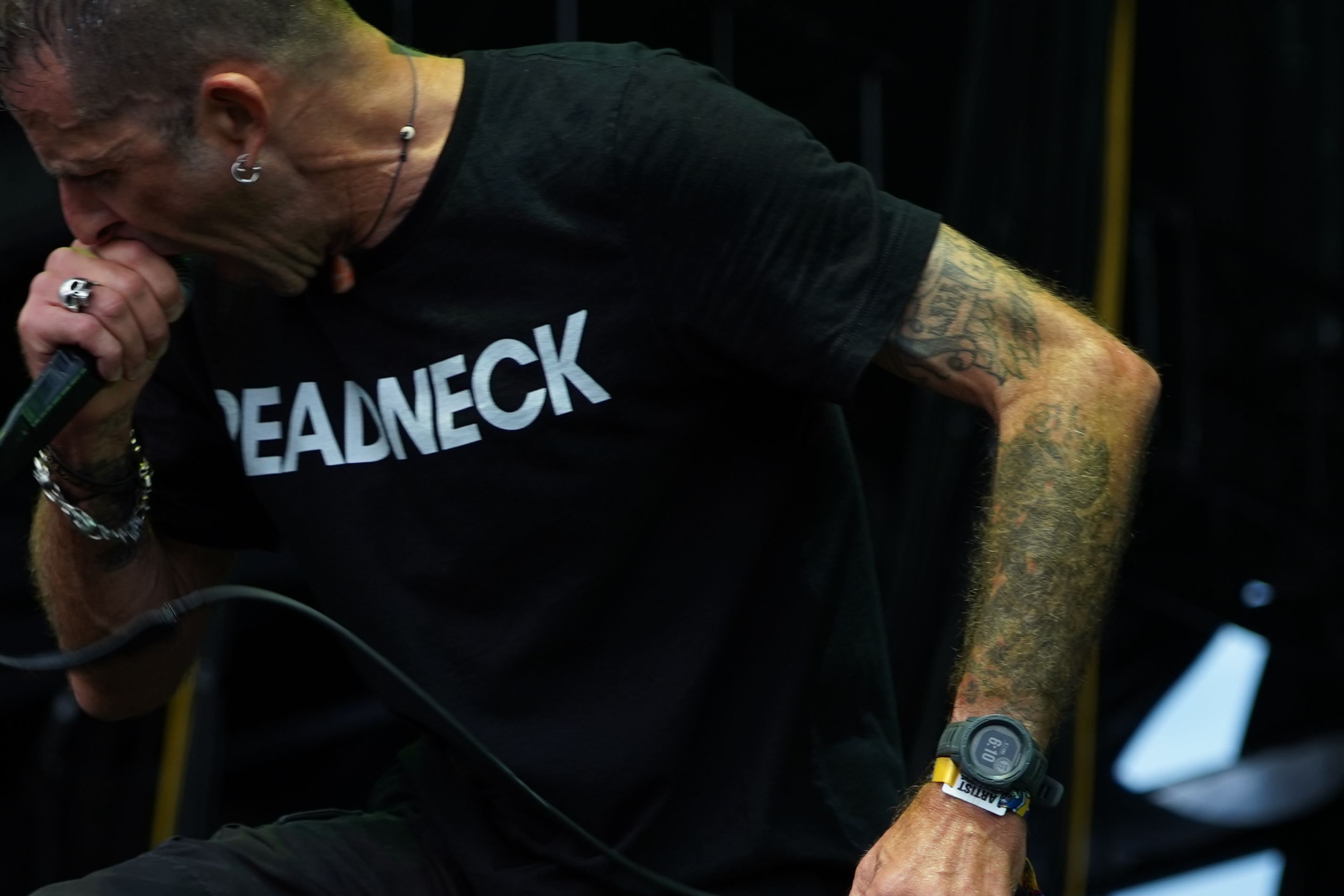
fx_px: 8287
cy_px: 561
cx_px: 298
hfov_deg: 9.3
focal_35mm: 222
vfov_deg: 6.2
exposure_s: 1/100
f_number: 4
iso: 200
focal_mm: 105
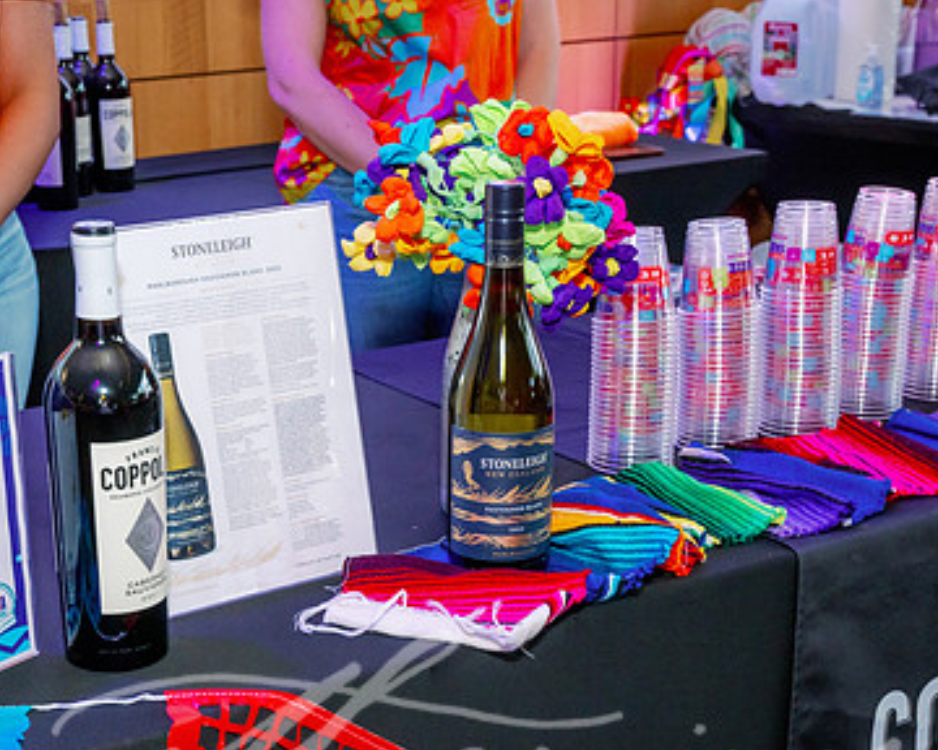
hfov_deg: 30.3
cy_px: 483
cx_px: 310
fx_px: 1721
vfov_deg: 24.5
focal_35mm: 62
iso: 1250
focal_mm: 41
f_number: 8
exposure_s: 1/200
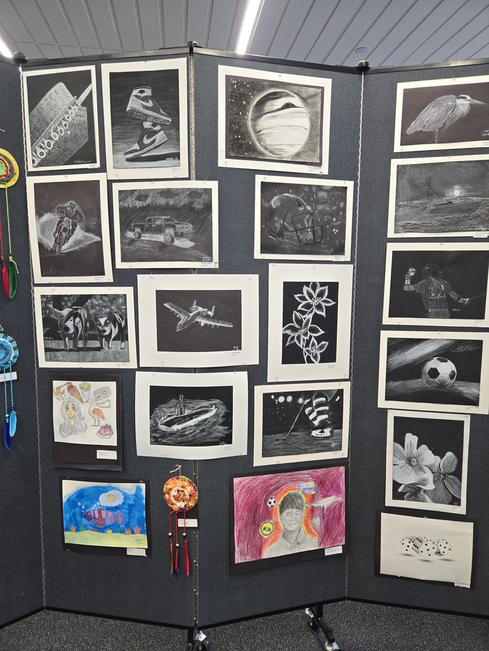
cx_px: 244
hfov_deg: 58.9
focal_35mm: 23
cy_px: 326
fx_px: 433
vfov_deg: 73.9
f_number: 1.8
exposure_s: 1/50
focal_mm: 5.4
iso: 64
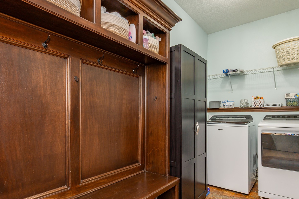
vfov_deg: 59.1
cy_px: 116
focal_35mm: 21
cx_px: 129
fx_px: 174
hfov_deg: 80.8
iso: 500
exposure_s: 1/6
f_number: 9
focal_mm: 14
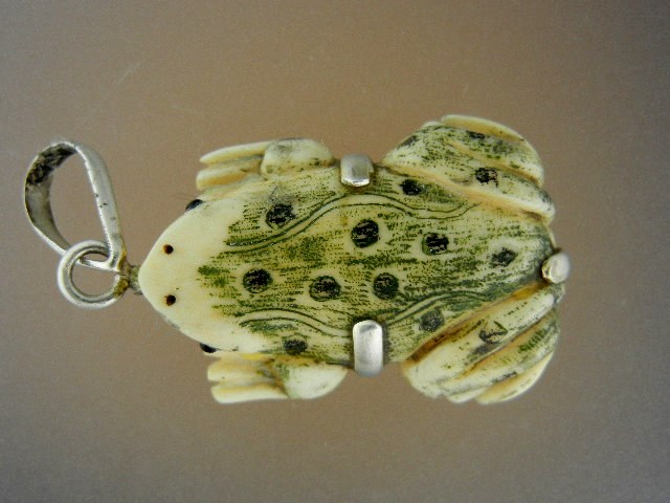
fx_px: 1142
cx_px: 335
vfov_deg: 24.8
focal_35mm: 59
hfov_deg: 32.7
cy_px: 252
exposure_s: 1/15.8
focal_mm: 10.6
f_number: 4
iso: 400
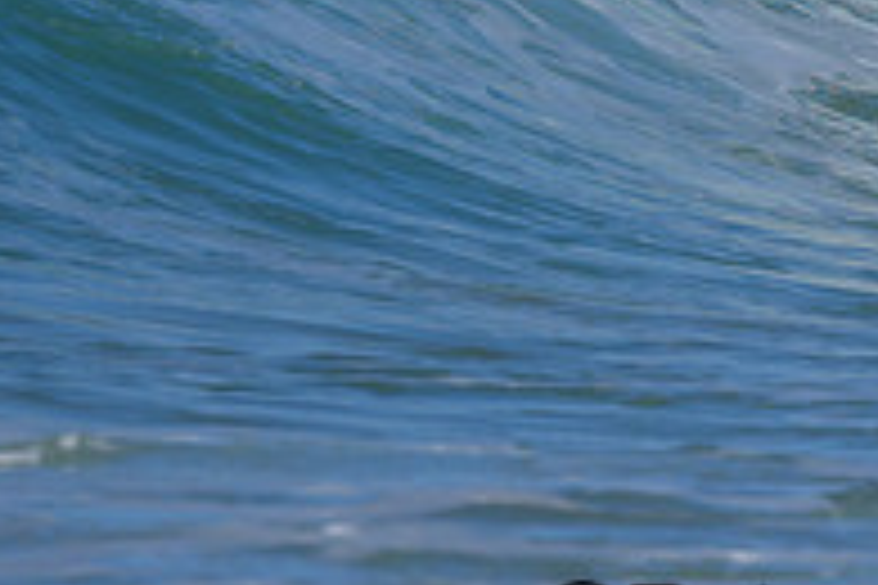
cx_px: 1113
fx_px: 79282
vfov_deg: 0.4
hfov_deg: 0.6
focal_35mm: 3251
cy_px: -328
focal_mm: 800
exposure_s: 1/2000
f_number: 6.3
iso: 180
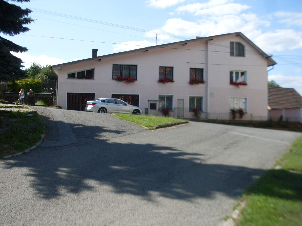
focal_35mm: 38
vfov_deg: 37.7
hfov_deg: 49.0
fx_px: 332
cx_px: 151
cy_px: 113
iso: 80
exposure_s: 1/180
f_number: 8.4
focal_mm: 6.3
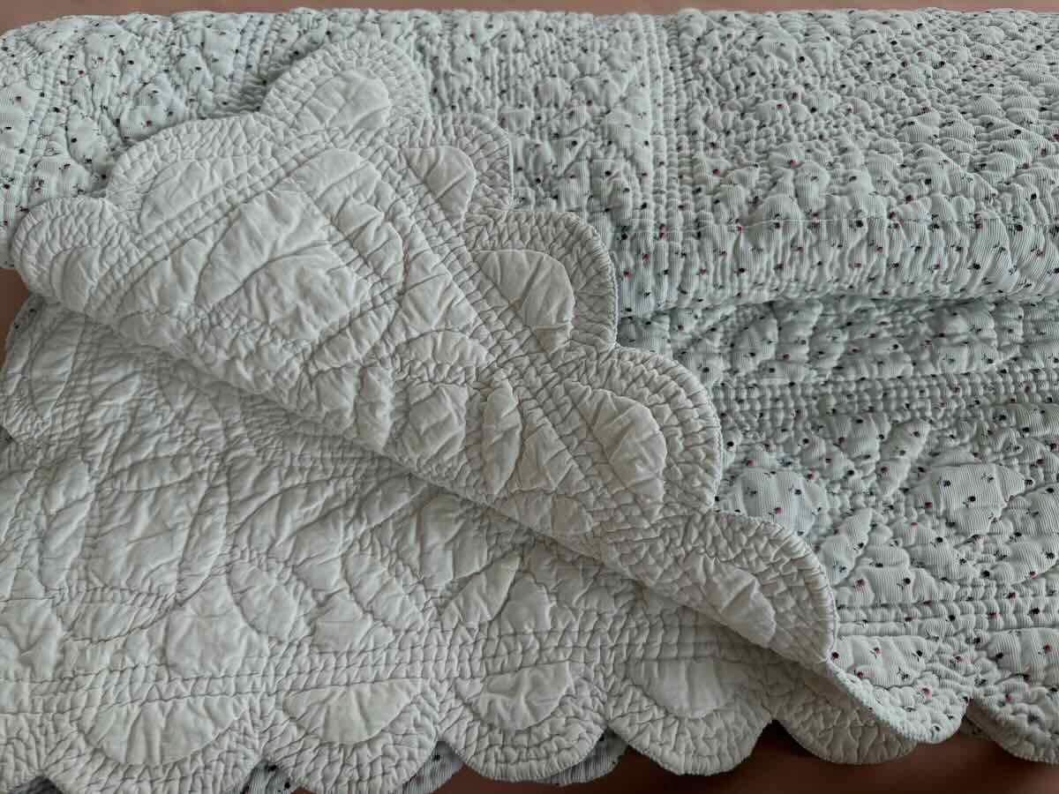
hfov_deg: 71.6
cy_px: 397
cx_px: 530
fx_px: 734
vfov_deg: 56.8
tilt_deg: -59.4
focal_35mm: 24
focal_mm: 6.76
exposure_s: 1/85
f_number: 1.78
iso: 200
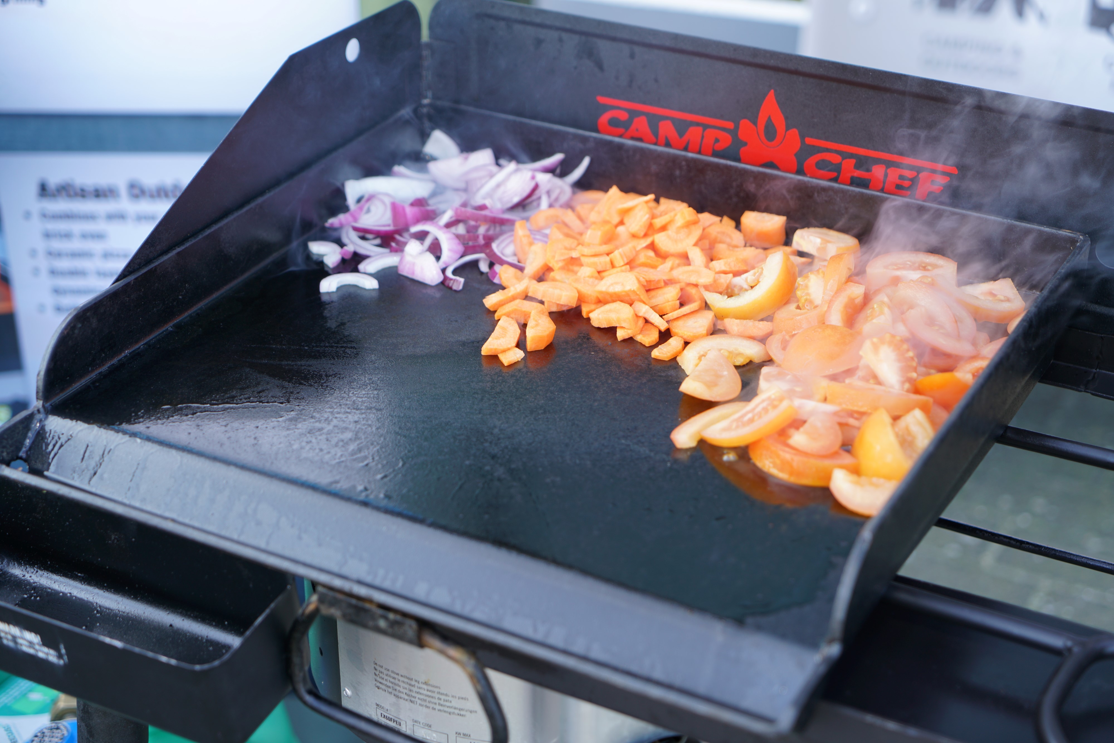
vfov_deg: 21.9
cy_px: 372
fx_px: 1919
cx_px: 557
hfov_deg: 32.4
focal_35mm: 62
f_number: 4
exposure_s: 1/80
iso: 100
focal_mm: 62
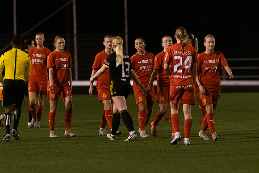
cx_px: 130
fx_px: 3238
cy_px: 86
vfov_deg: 3.1
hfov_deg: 4.6
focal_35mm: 450
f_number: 3.5
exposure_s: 1/640
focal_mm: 300
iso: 8000
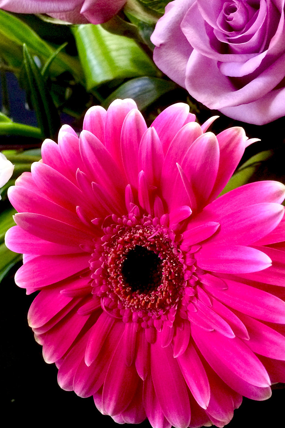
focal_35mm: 40
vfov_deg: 48.4
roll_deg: +0.7
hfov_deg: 32.9
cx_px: 78
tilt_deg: -5.7
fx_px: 475
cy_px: 190
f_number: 2.2
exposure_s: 1/30
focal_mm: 4.15
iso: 200
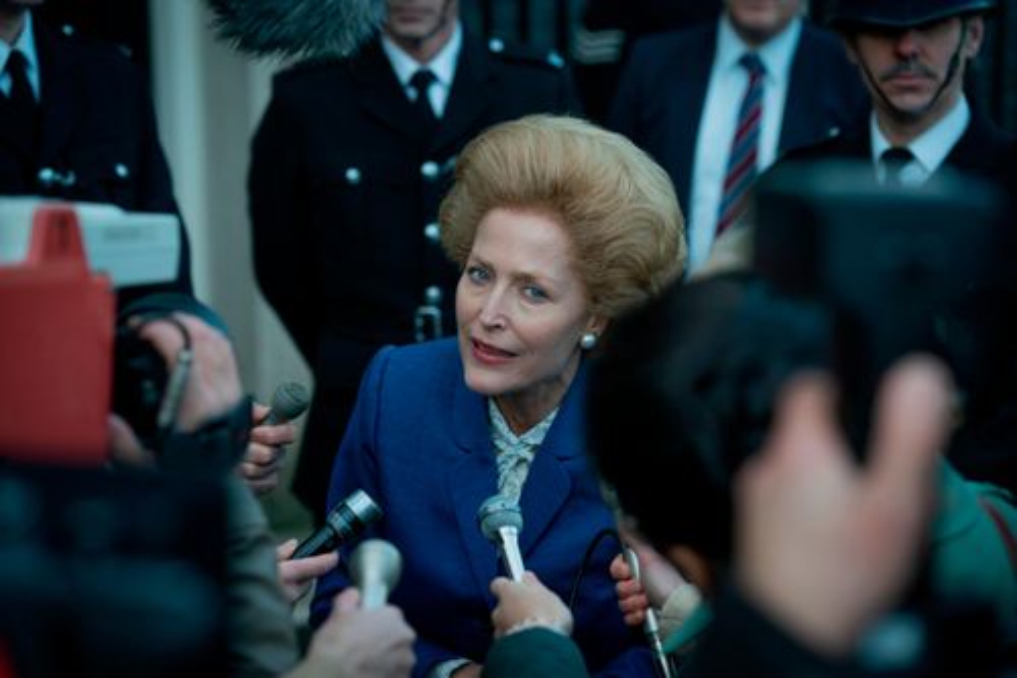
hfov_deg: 23.9
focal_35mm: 85
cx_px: 508
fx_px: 2400
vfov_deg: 16.1
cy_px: 339
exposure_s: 1/500
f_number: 2.8
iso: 500
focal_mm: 85
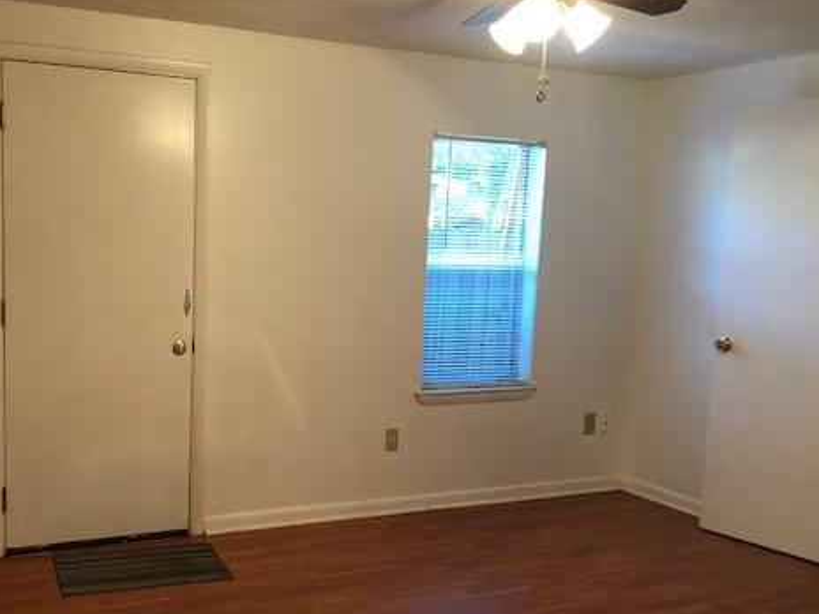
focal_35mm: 40
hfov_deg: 46.3
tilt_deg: -7.6
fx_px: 946
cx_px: 297
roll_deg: -0.9
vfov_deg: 35.9
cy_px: 360
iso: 40
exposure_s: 1/17
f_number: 1.8
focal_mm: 3.99
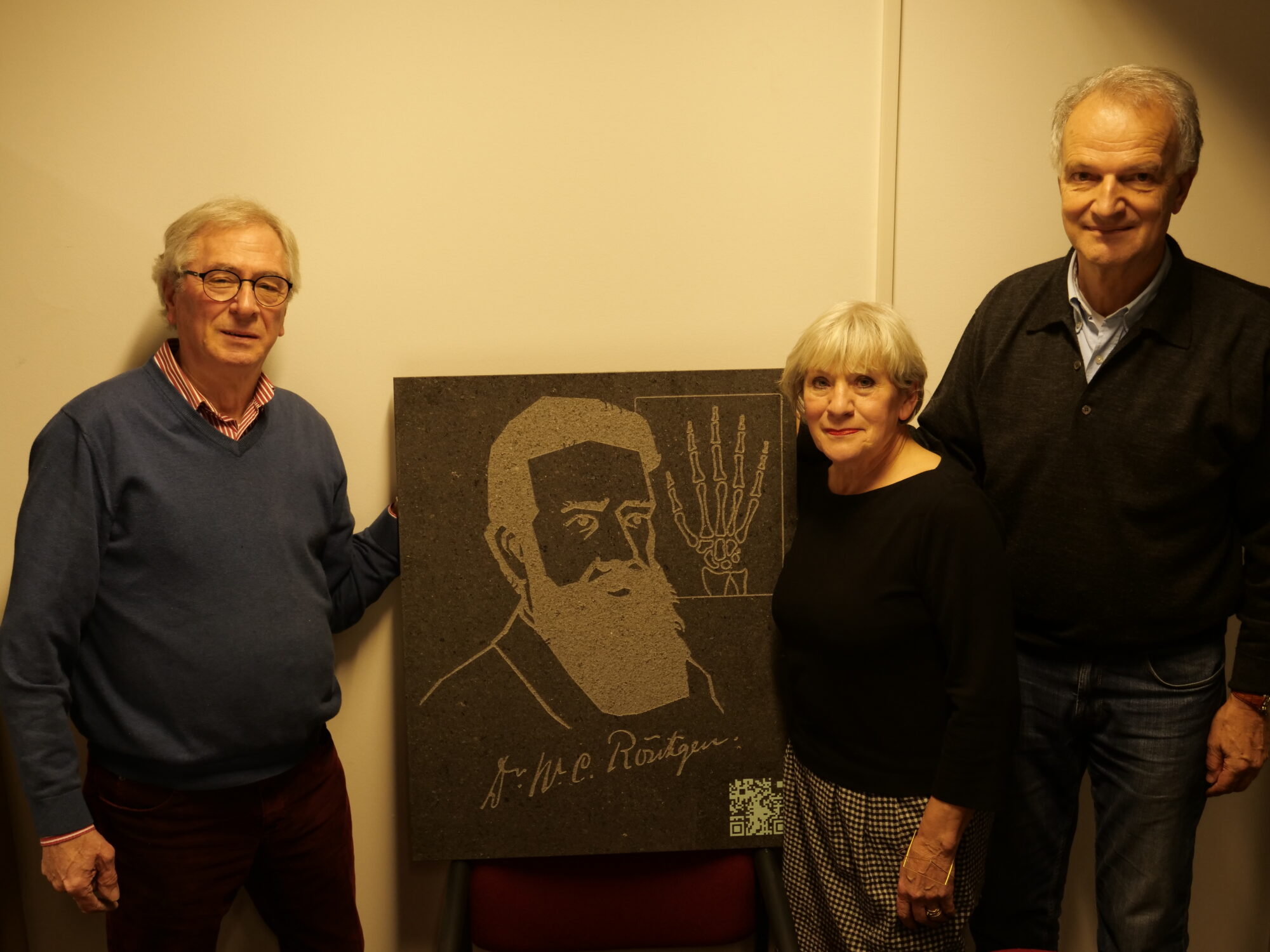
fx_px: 1394
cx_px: 635
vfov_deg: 37.7
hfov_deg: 49.0
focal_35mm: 38
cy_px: 476
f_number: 3.2
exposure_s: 1/60
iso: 800
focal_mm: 19
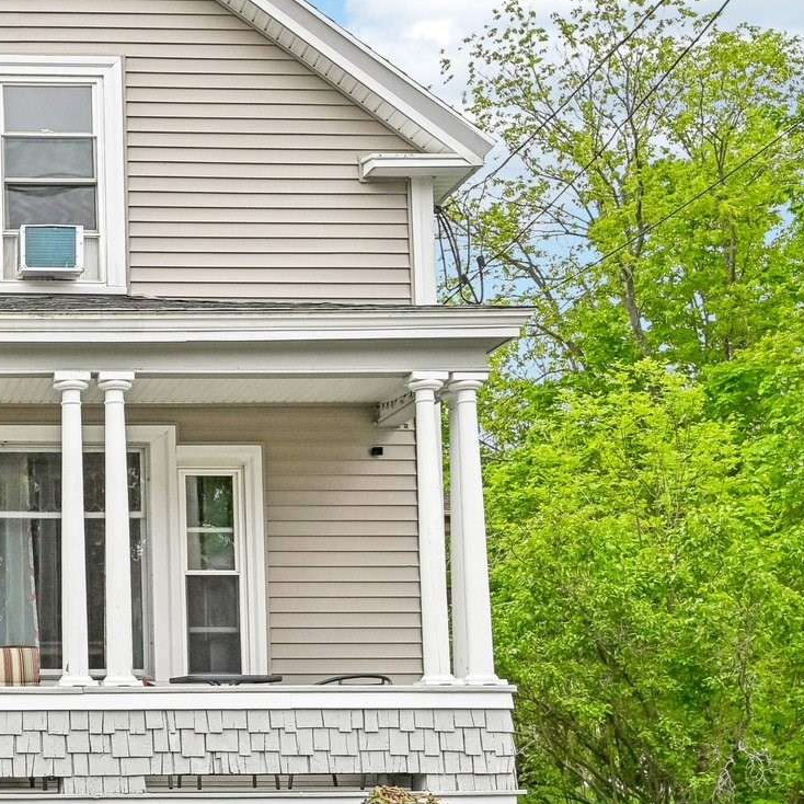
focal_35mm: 64
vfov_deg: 26.9
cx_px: -113
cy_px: 407
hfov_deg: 24.8
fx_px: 1682
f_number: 8
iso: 400
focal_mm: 27
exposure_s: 1/400
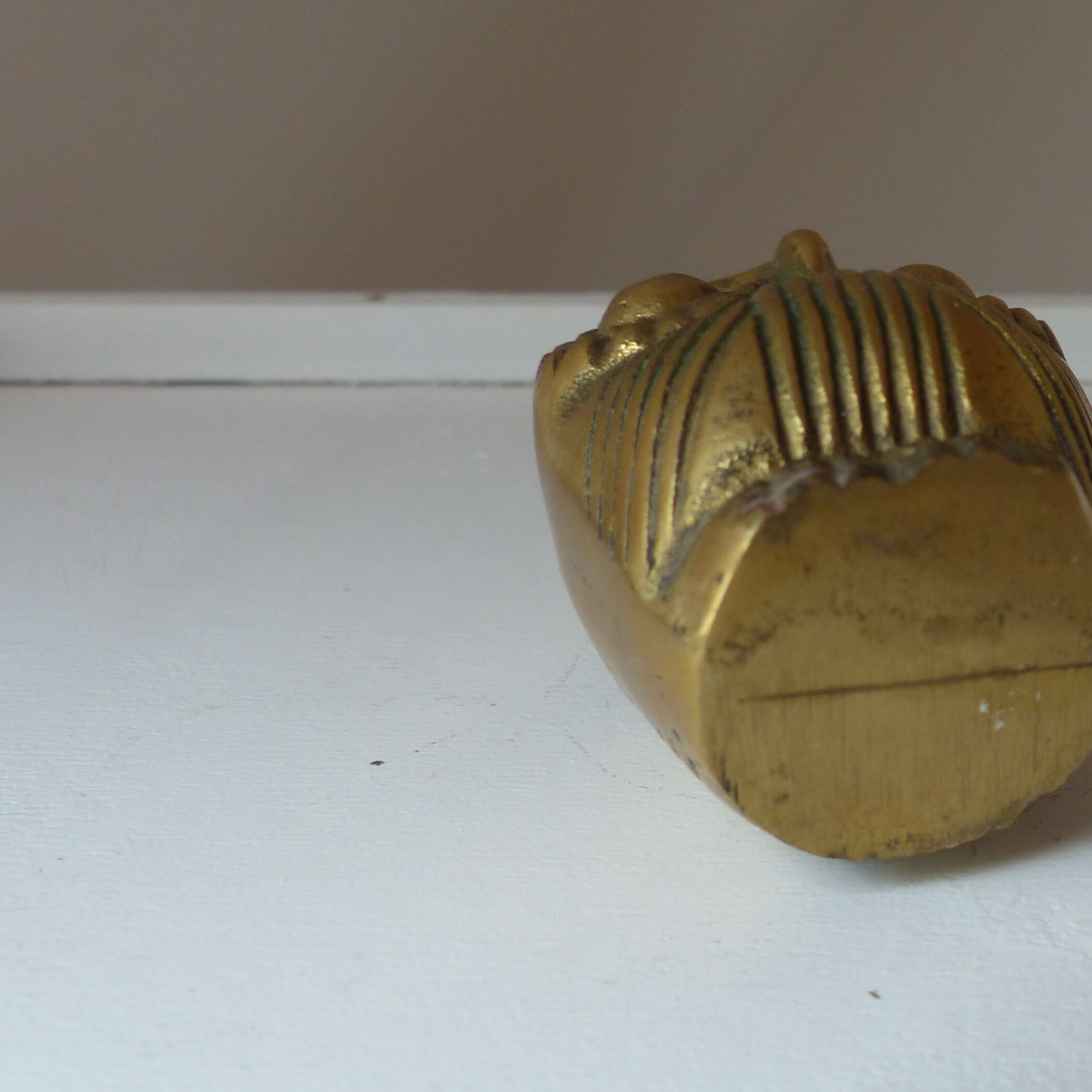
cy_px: 574
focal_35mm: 42
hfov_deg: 37.1
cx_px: 1011
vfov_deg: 40.0
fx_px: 1499
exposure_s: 1/60
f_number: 2.8
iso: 125
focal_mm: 4.5
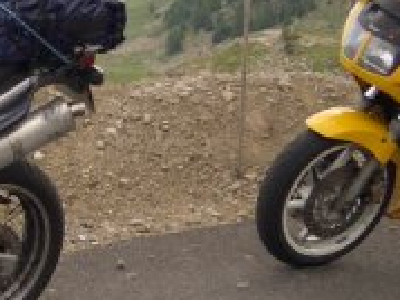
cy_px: 166
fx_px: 1443
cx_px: 22
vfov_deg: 11.8
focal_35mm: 125
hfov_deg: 15.5
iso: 50
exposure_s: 1/250
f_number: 2.6
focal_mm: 5.8
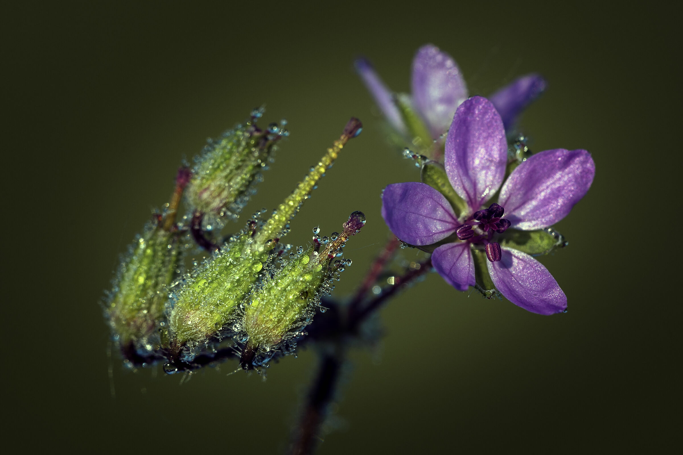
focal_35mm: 277
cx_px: 342
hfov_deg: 7.4
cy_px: 228
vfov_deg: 5.0
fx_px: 5255
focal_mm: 185
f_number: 9
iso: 100
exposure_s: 1/125
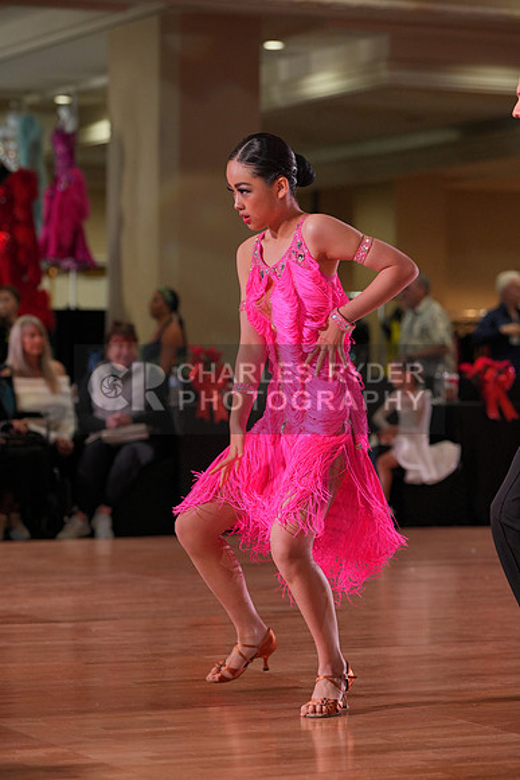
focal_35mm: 115
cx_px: 260
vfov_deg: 17.8
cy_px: 390
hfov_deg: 11.9
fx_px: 2490
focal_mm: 115
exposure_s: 1/400
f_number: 4
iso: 1250
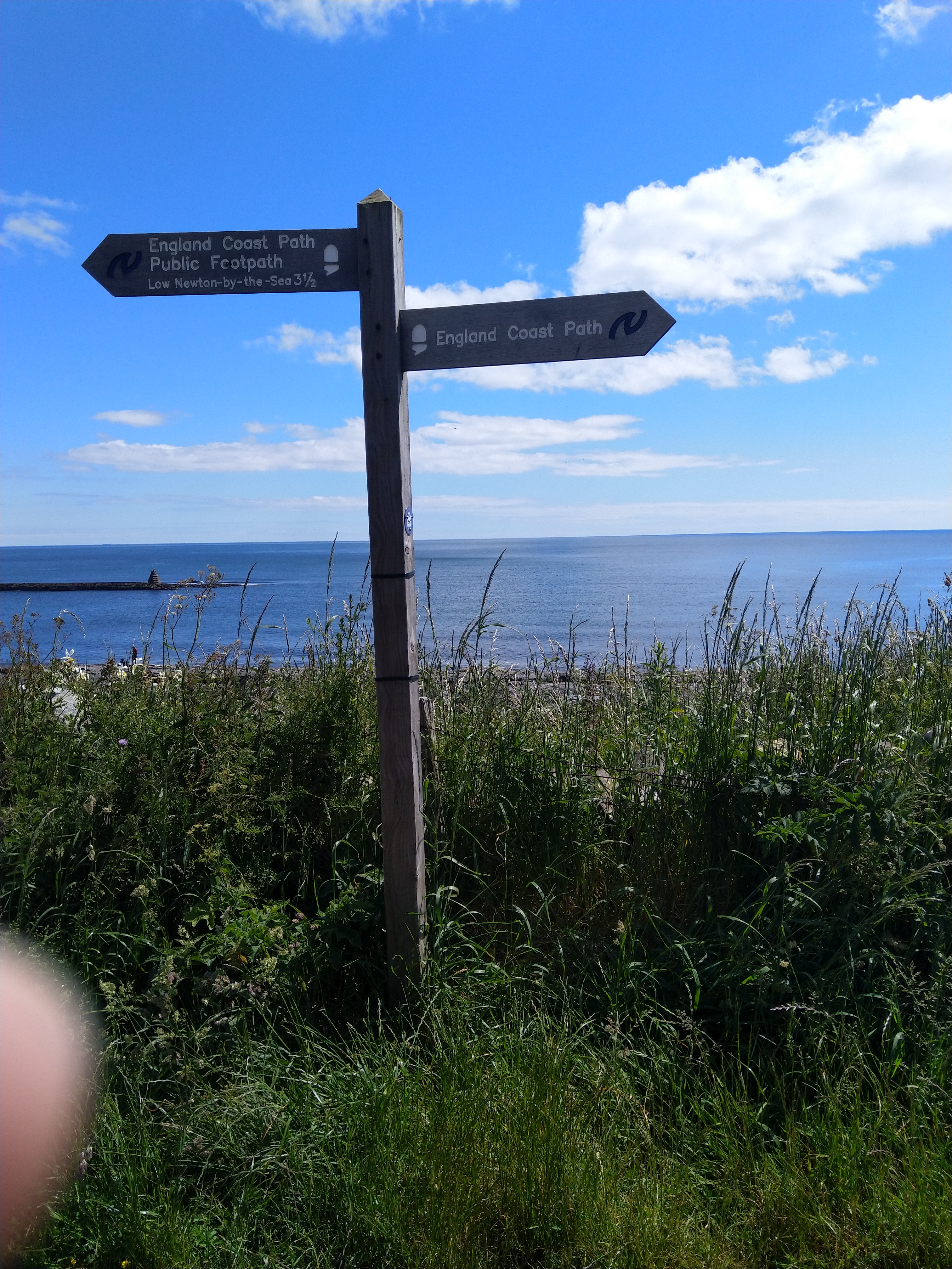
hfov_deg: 54.9
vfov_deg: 69.4
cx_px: 476
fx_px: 917
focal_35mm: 25
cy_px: 634
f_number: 1.75
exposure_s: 1/3779
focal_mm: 4.28
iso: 100
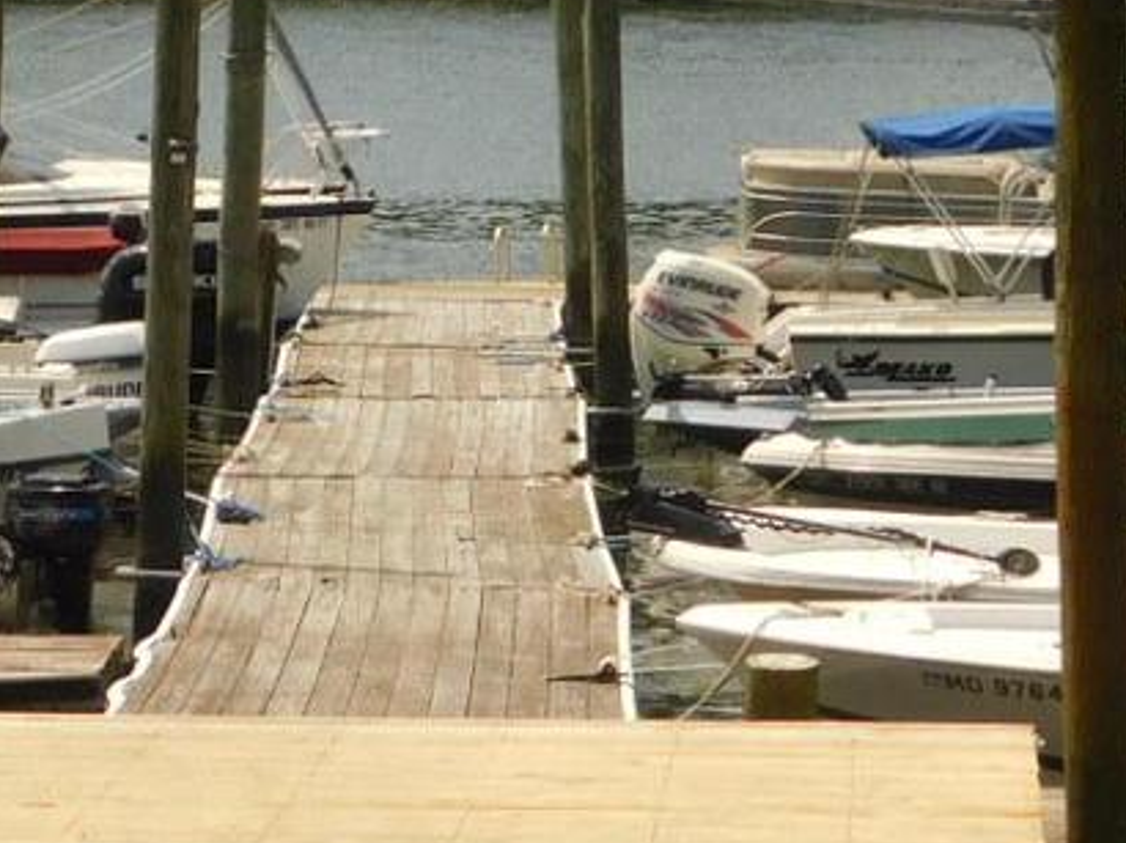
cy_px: 217
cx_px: 478
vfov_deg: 6.4
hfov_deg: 8.5
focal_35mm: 232
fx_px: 7542
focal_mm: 11.7
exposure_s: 1/1250
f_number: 4.2
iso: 125
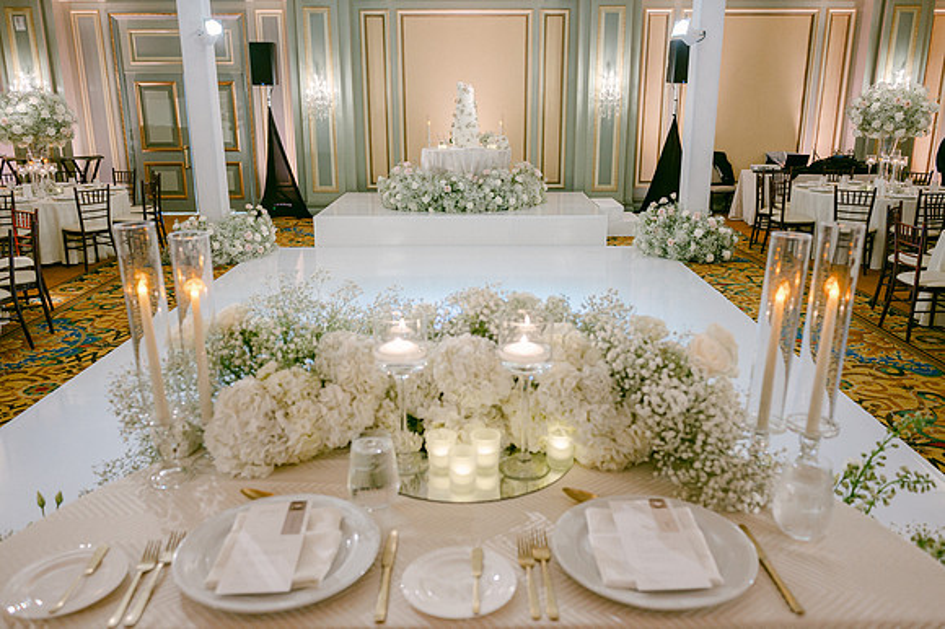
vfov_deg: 46.1
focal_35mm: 28
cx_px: 472
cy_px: 314
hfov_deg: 65.2
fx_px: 739
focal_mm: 28
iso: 800
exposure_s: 1/40
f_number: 4
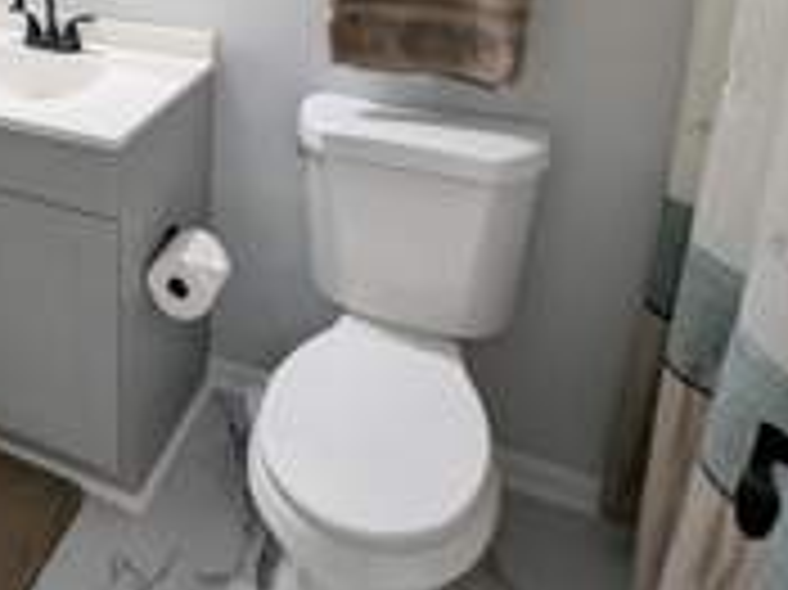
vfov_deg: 37.4
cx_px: 153
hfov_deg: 51.7
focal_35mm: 33
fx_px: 751
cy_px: -27
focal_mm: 2.23
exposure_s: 1/40.8
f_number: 1.95
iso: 39
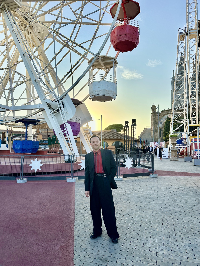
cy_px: 133
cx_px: 100
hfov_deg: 56.8
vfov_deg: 71.6
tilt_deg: +3.3
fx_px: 185
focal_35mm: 24
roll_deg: -1.1
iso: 80
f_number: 1.78
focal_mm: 6.86
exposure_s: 1/3247
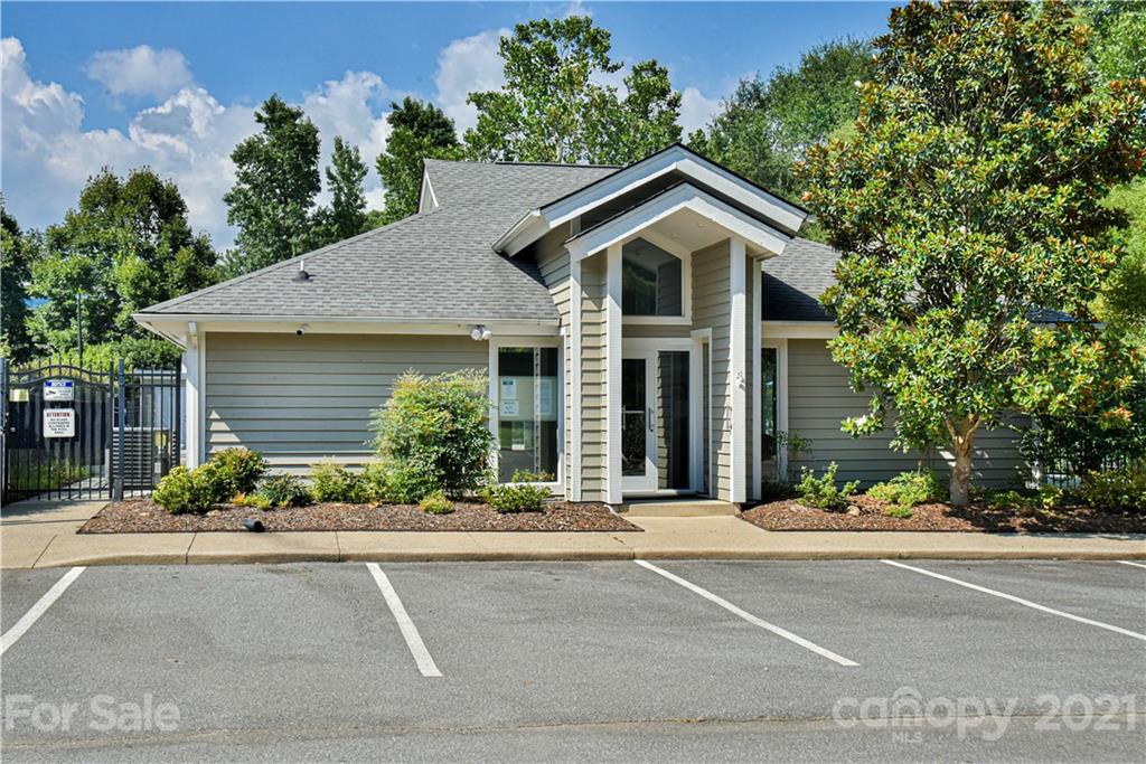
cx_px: 573
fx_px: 1273
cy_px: 382
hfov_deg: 48.5
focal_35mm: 40
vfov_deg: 33.4
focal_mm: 40
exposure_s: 1/640
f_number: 13
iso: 1600
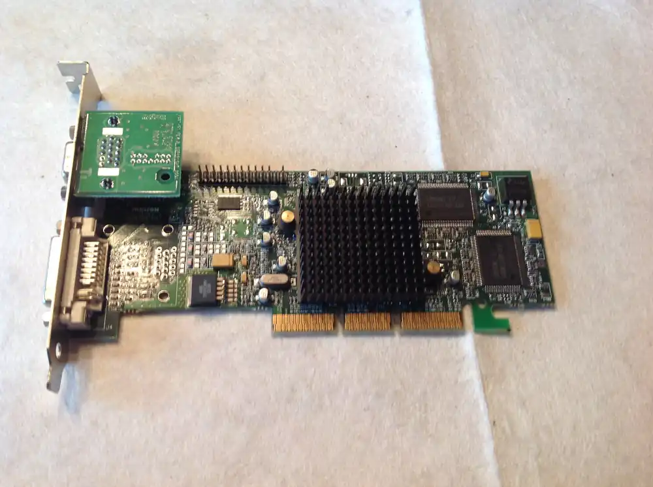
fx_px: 659
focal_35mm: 35
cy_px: 244
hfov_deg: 52.7
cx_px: 326
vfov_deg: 40.6
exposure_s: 1/15
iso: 64
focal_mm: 4.28
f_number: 2.4
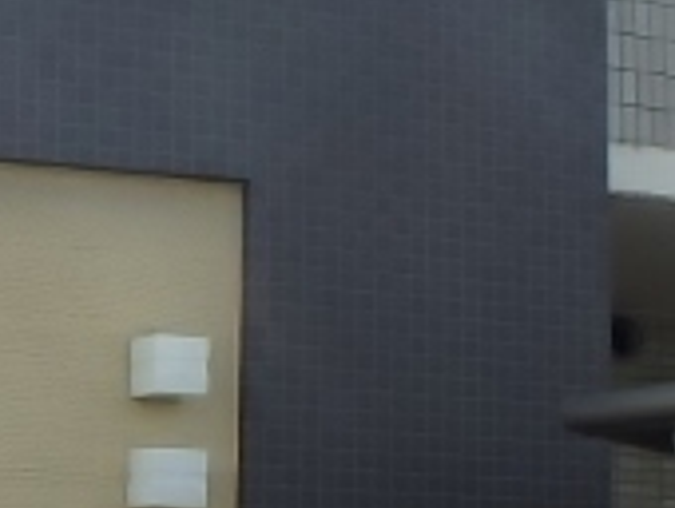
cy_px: 472
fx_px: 1543
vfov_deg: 18.4
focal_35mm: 79
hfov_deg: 21.8
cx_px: -238
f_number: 3.5
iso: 125
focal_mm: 3.7
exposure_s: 1/1000
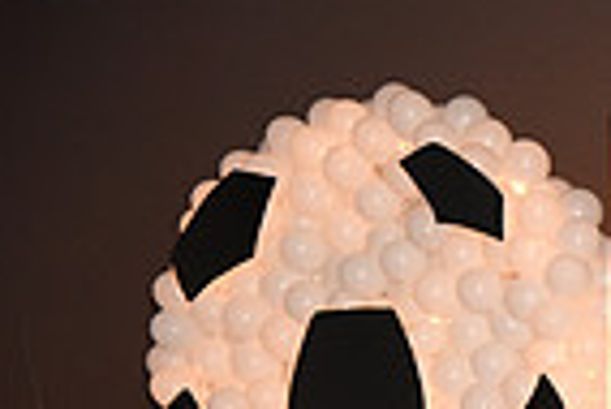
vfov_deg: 8.5
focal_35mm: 155
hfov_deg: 11.9
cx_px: 1183
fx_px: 2633
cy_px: 768
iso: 3200
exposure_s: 1/60
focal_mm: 38
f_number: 5.6
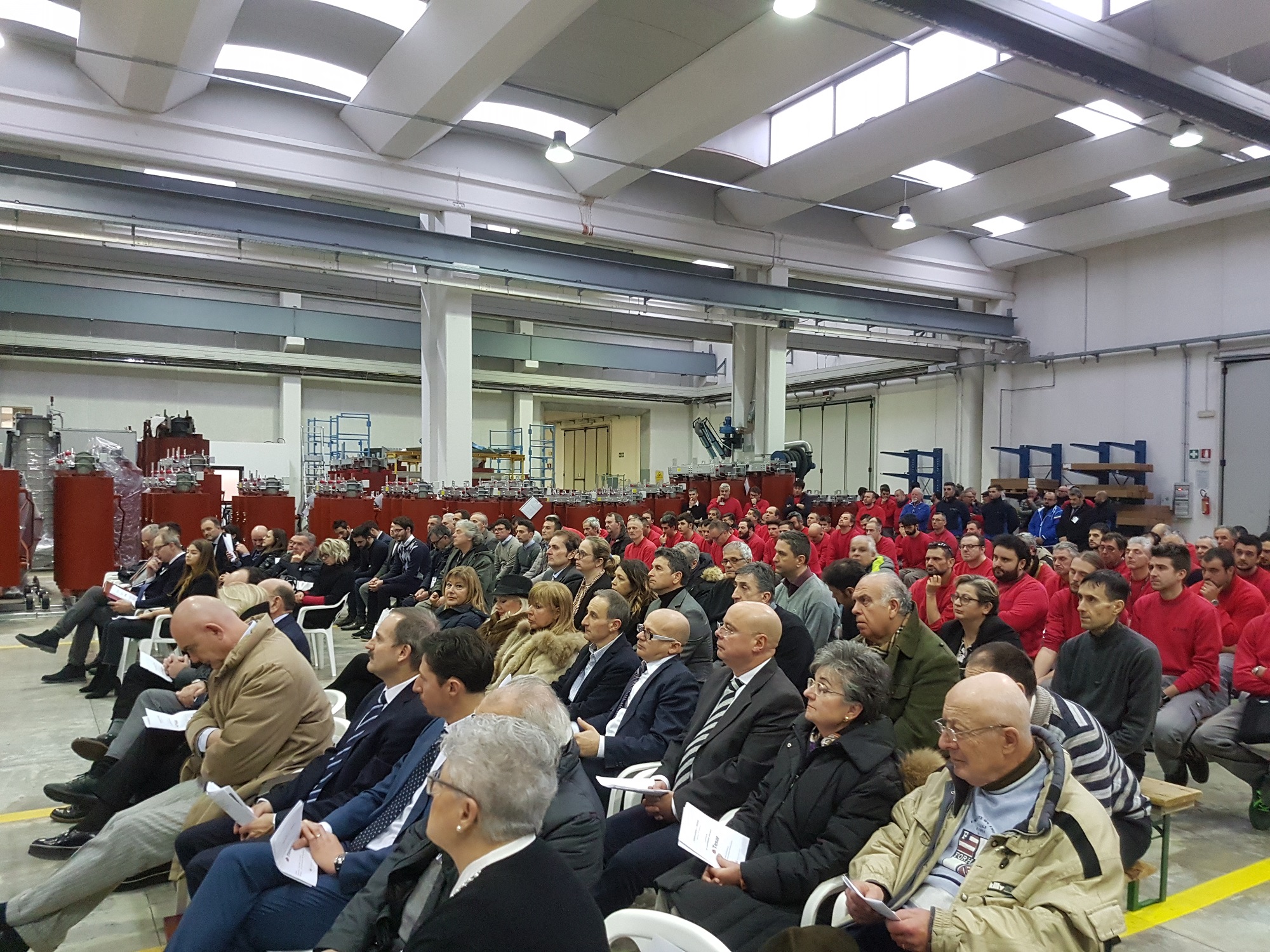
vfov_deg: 53.1
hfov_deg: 67.3
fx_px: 954
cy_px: 476
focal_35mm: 26
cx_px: 635
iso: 250
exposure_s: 1/14
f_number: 1.7
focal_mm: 4.2
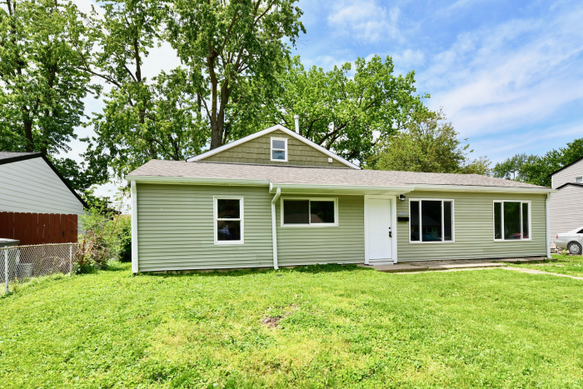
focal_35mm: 15
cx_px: 303
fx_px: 243
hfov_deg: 100.3
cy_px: 201
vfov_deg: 77.3
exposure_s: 1/500
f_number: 11
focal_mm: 14
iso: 640
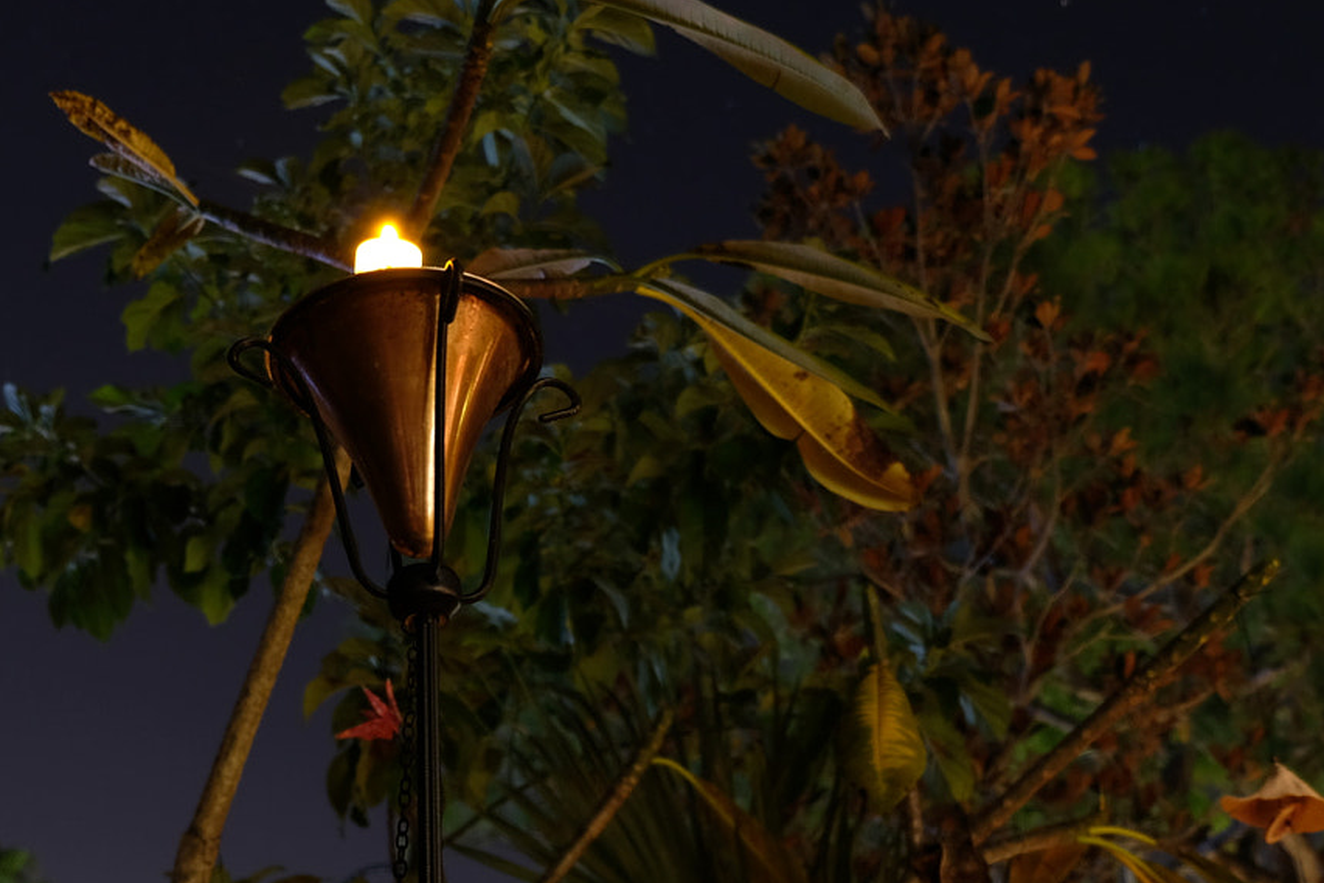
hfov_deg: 33.4
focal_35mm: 60
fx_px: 2207
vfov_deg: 22.5
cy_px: 624
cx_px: 681
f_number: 3.2
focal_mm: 21.4
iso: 100
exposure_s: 30
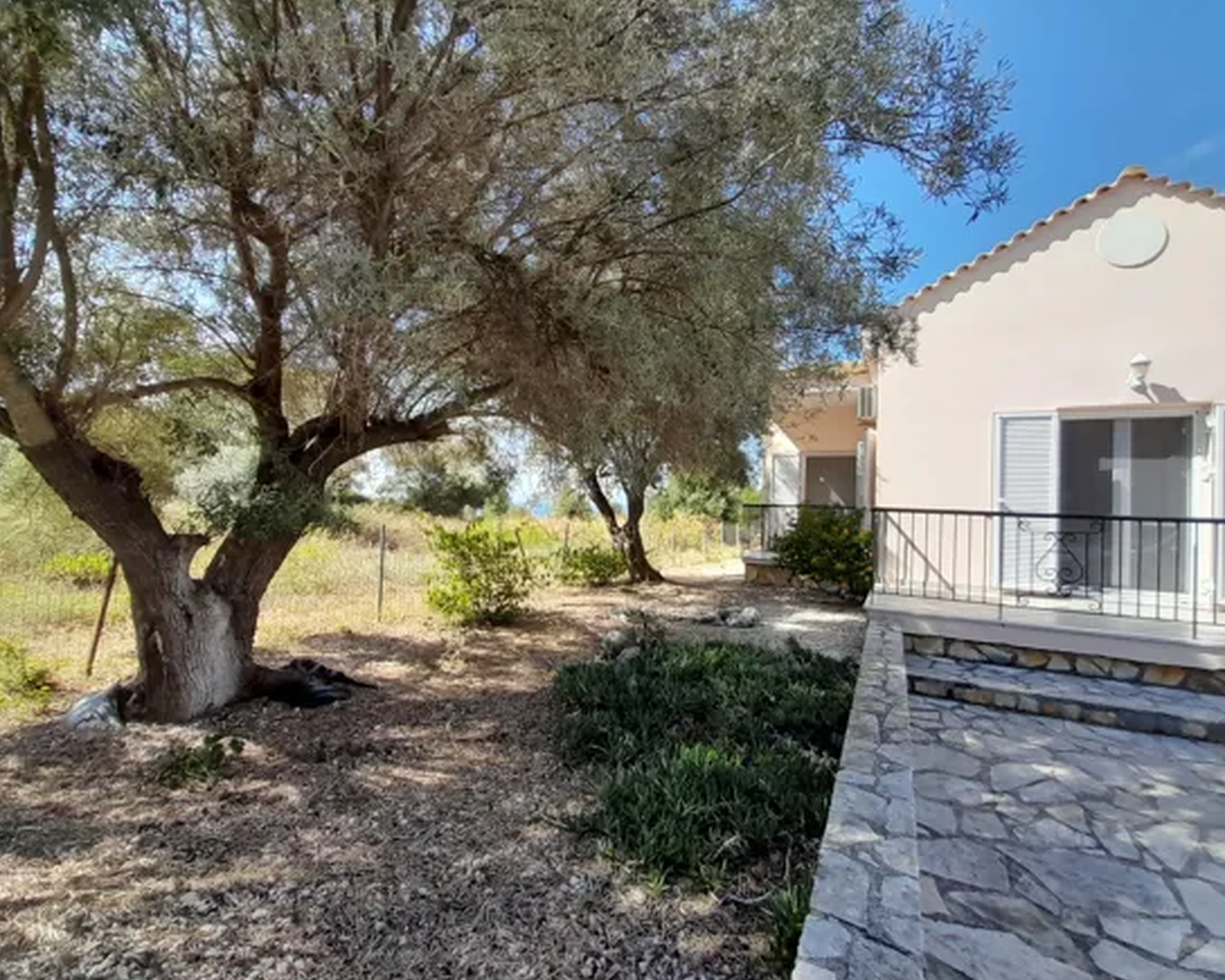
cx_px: 658
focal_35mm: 14
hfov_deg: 100.5
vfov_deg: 88.0
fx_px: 507
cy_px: 489
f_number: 2.2
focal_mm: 1.13
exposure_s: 1/657
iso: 40
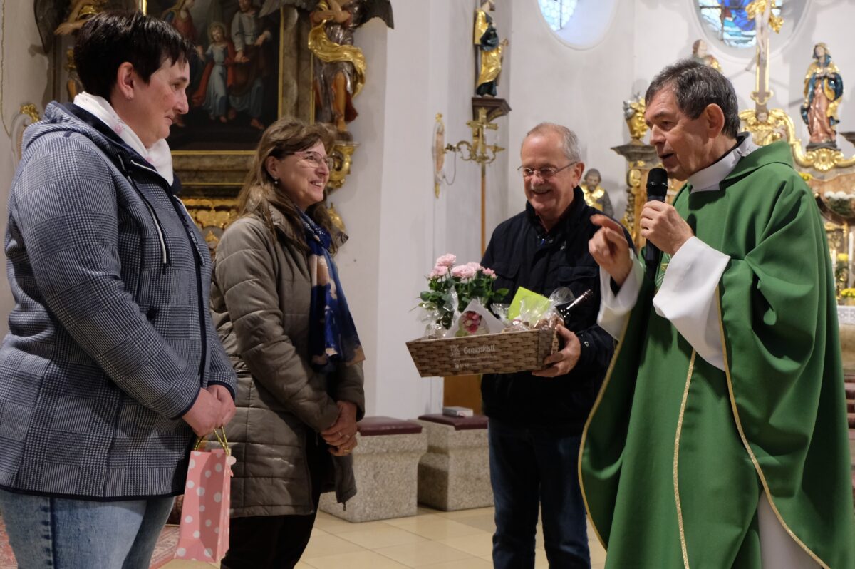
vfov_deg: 37.8
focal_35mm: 35
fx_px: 831
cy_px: 284
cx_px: 428
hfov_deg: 54.5
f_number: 4.2
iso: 1600
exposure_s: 1/60
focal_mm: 23.2
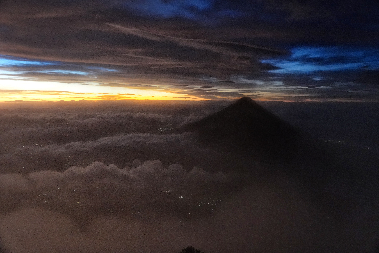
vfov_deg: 42.3
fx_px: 326
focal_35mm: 31
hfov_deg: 60.3
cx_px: 190
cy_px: 126
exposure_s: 1/30
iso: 2000
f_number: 2.8
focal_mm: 11.26
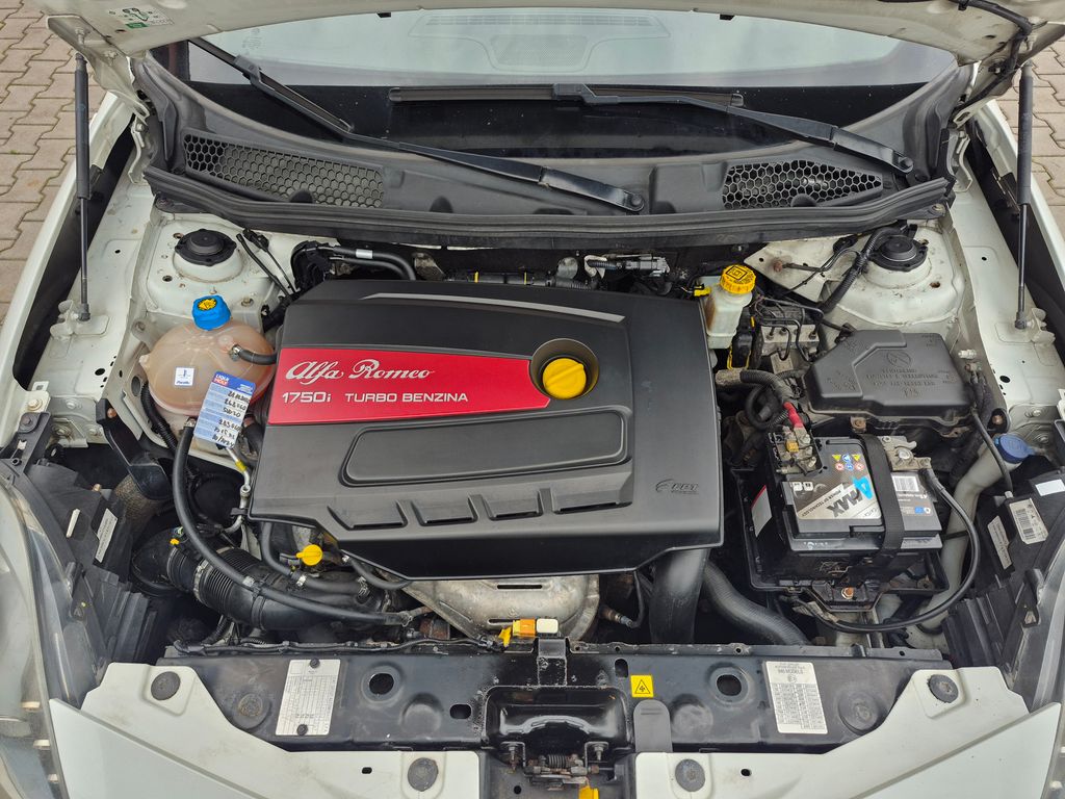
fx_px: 708
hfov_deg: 73.9
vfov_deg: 58.9
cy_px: 400
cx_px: 532
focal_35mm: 23
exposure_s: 1/100
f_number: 1.8
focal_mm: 5.4
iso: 40
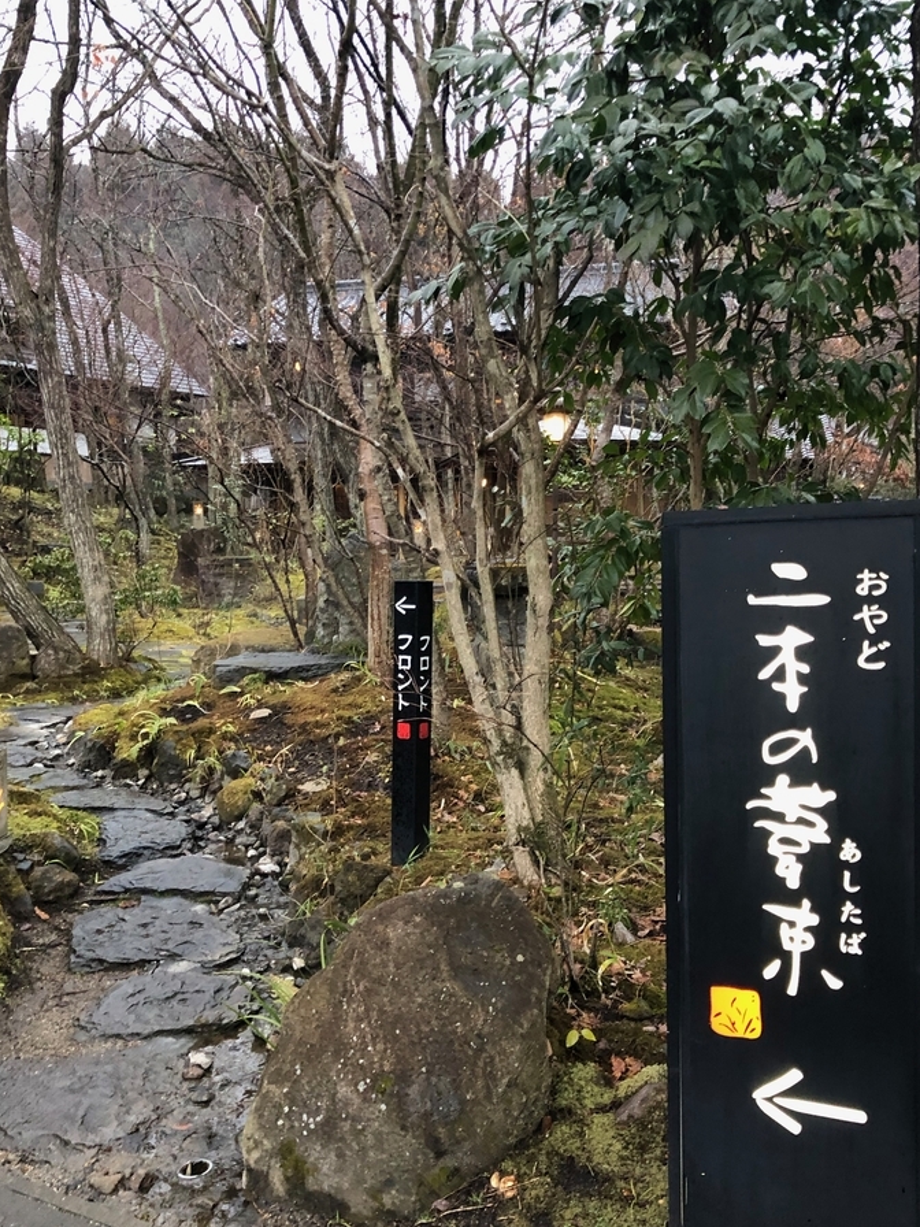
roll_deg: +2.7
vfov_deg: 56.8
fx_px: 1134
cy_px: 655
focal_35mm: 32
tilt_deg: -6.6
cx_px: 476
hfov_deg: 44.2
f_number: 1.8
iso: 100
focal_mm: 4
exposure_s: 1/13
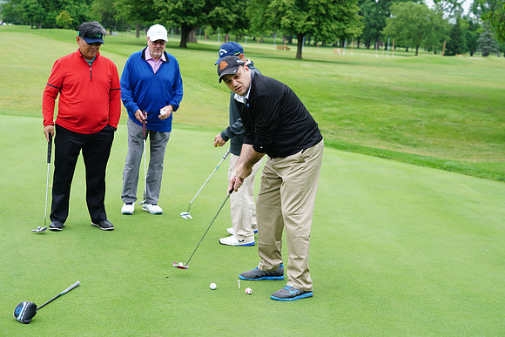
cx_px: 252
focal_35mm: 64
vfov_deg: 21.3
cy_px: 168
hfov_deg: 31.4
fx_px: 898
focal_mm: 64
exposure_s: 1/100
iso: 125
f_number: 5.6
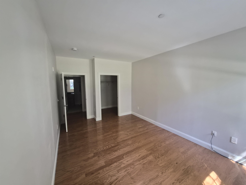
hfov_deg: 106.2
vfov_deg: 89.9
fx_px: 92
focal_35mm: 13
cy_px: 92
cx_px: 123
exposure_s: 1/60
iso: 320
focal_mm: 1.7
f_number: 2.2
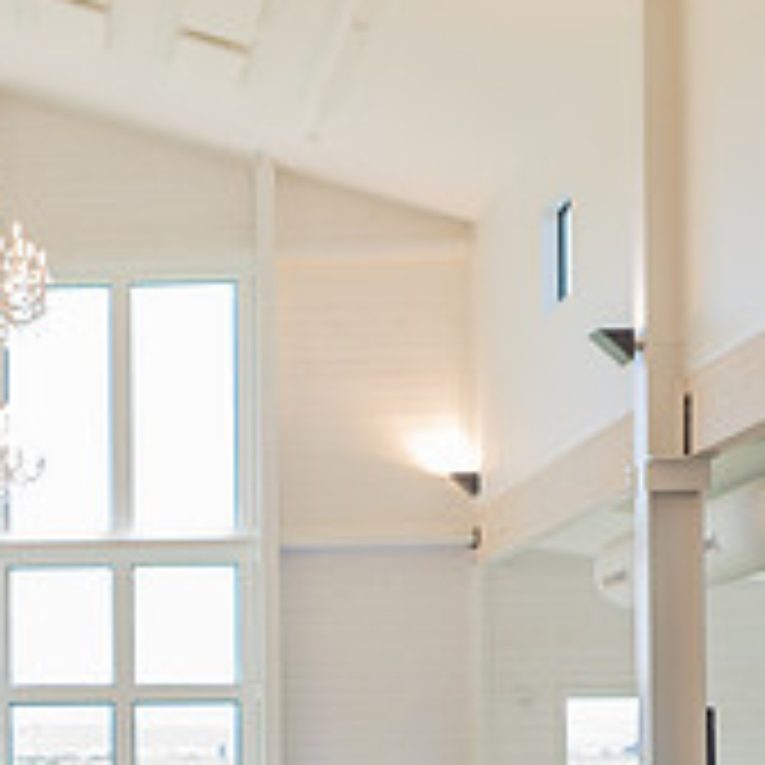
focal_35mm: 78
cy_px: 776
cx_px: -162
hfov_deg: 20.7
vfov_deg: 21.4
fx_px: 1950
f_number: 3.2
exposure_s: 1/160
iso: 320
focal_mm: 26
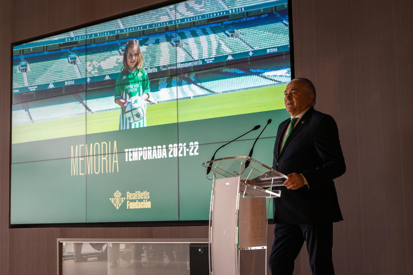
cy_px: 146
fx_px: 633
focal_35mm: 55
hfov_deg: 36.1
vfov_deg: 24.6
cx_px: 219
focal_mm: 52
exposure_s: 1/100
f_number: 5.6
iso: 1250
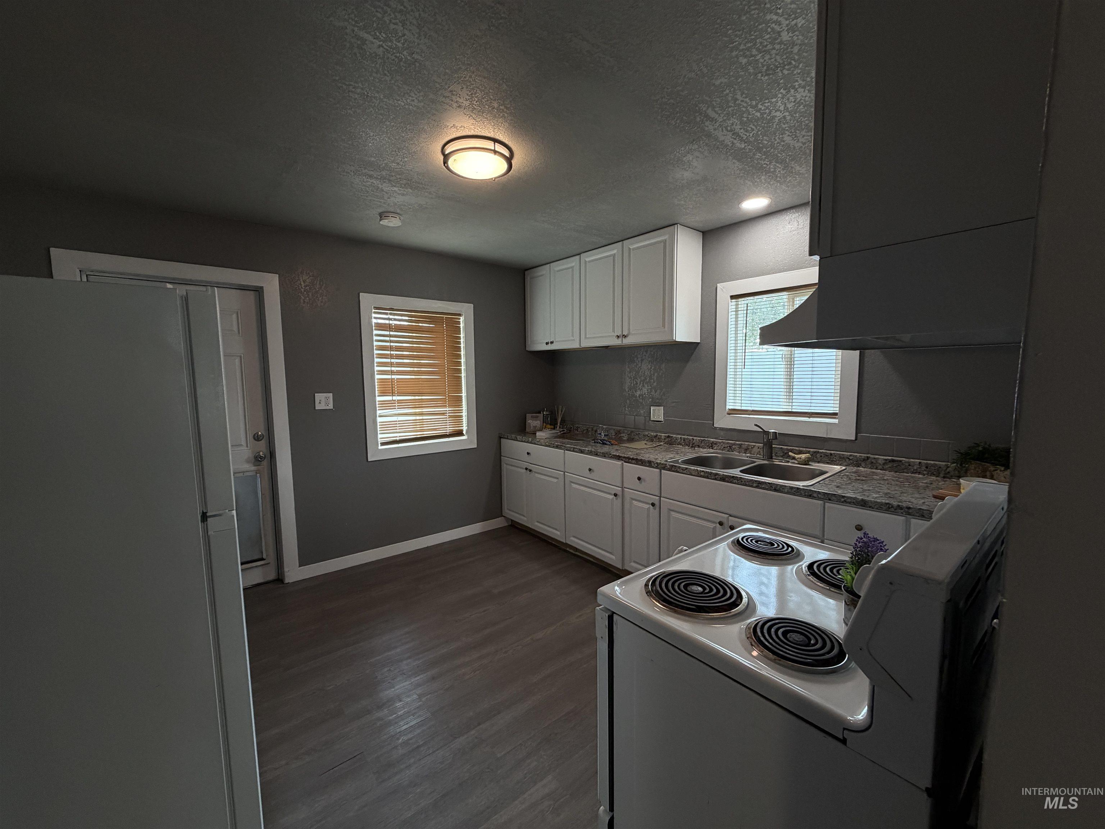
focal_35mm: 14
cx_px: 552
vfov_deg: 85.7
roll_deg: +1.8
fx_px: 447
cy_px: 414
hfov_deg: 102.1
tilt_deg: -4.1
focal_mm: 2.22
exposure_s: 1/120
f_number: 2.2
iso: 250
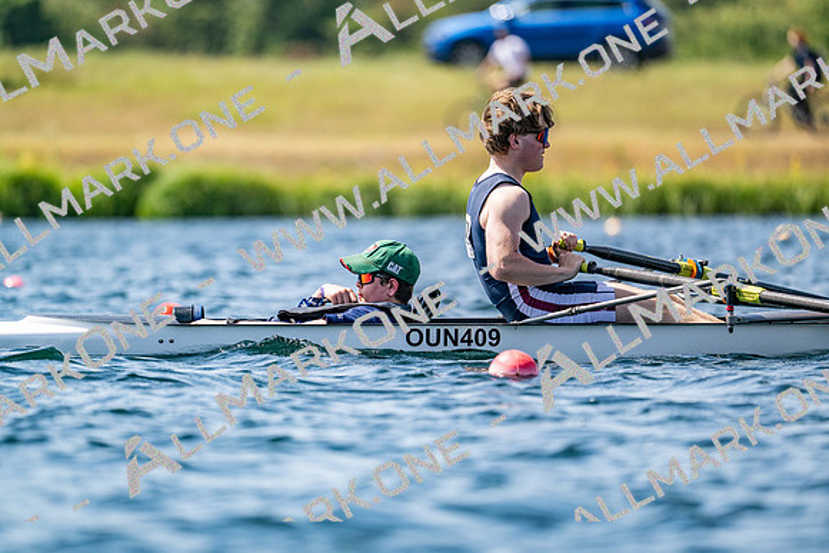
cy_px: 276
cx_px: 414
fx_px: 9213
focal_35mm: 400
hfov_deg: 5.2
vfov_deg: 3.4
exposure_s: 1/2500
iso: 250
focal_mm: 400
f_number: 4.5
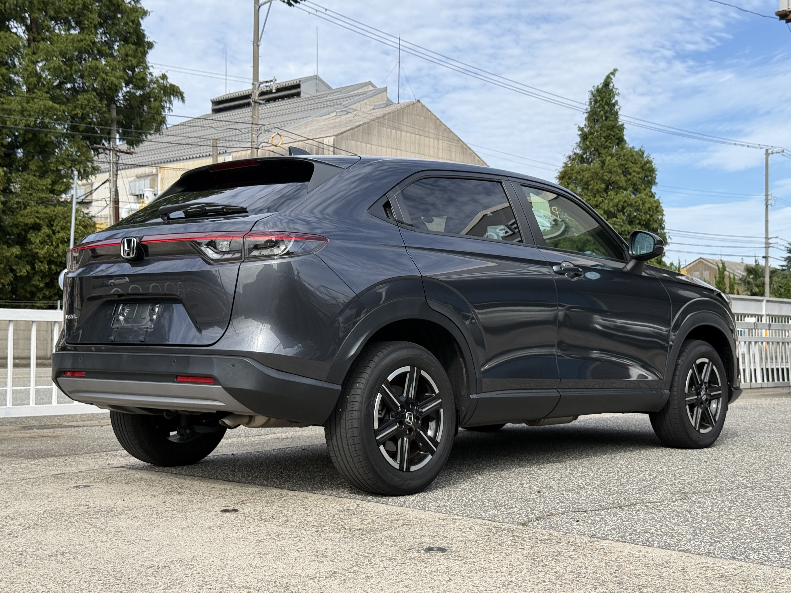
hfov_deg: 39.7
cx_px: 396
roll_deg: -0.6
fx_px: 1097
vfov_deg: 30.3
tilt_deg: +3.5
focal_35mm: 48
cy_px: 296
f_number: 1.78
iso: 64
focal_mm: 6.76
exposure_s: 1/2762
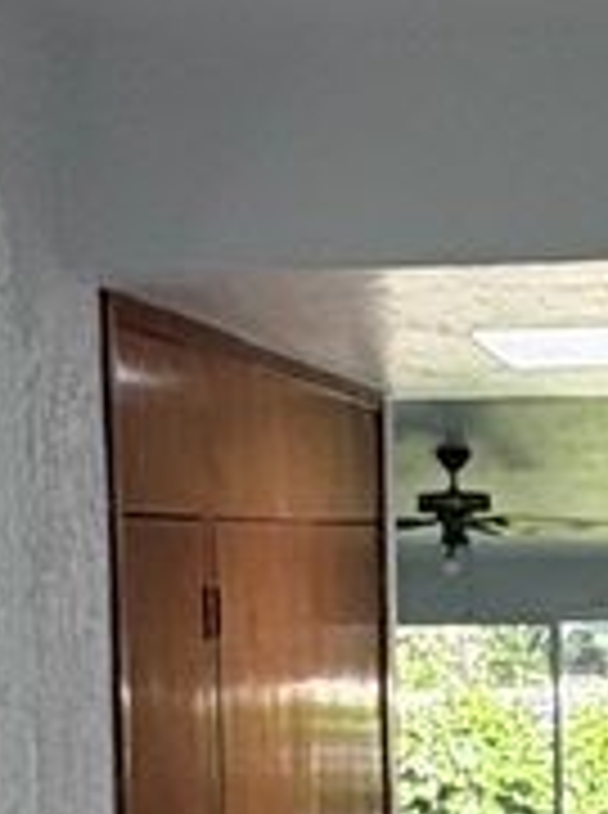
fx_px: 2186
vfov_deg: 20.8
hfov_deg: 15.6
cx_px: 590
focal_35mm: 93
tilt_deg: -4.3
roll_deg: -0.2
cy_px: 670
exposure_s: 1/99
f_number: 2.2
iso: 160
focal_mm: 2.22
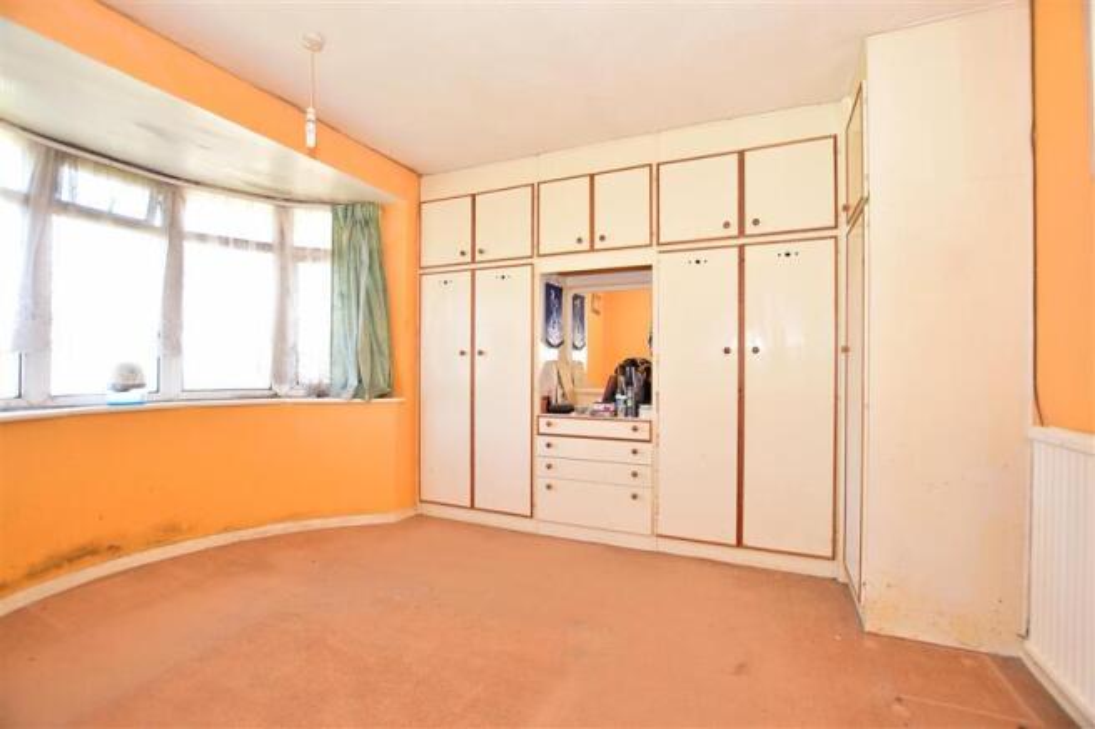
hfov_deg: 100.4
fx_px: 456
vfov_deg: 77.3
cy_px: 364
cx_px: 548
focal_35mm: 15
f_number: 5
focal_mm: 10
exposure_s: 1/30
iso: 200
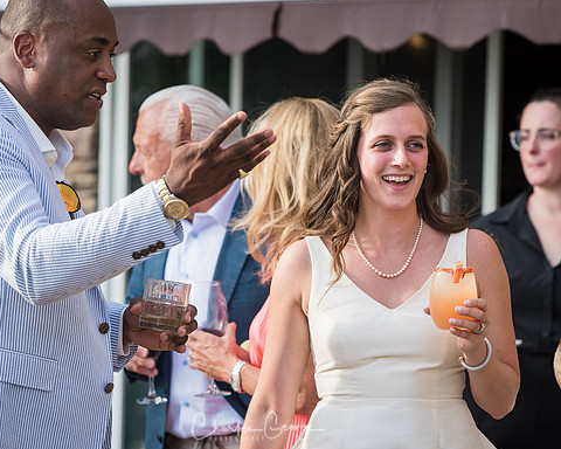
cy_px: 225
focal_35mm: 221
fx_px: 3669
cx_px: 247
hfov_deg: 8.7
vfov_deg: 7.0
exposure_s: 1/320
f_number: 4
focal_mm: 130
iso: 200
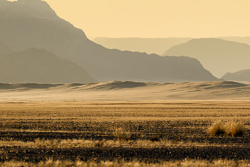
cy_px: 3
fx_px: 5633
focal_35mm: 811
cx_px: 218
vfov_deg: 1.7
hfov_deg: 2.5
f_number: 4.5
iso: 64
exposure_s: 1/640
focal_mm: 200
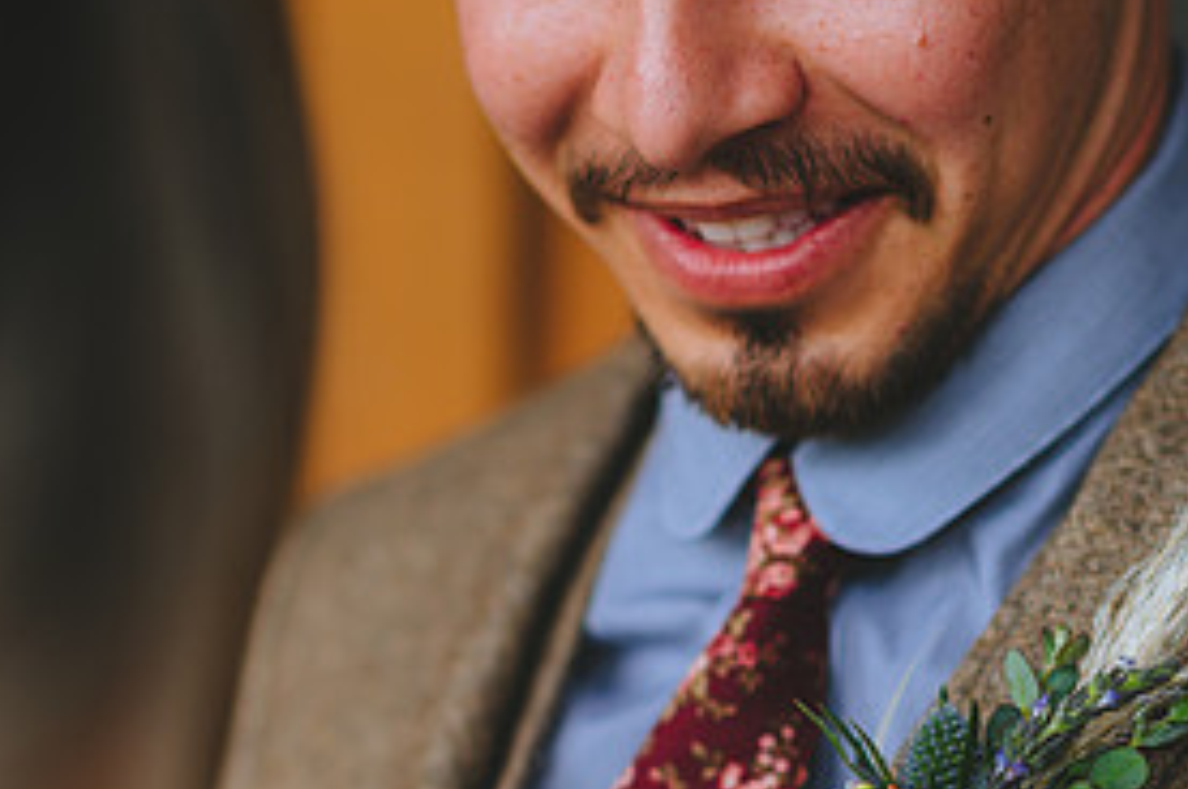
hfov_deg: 11.5
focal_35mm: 178
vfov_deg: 7.7
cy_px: 703
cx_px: 858
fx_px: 5867
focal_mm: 85
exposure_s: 1/640
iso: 200
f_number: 2
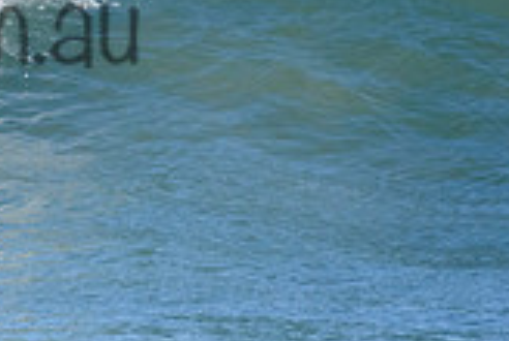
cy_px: -8
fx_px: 37521
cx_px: -189
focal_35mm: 2649
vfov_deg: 0.5
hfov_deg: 0.8
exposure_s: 1/4000
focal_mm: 500
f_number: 5.6
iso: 900
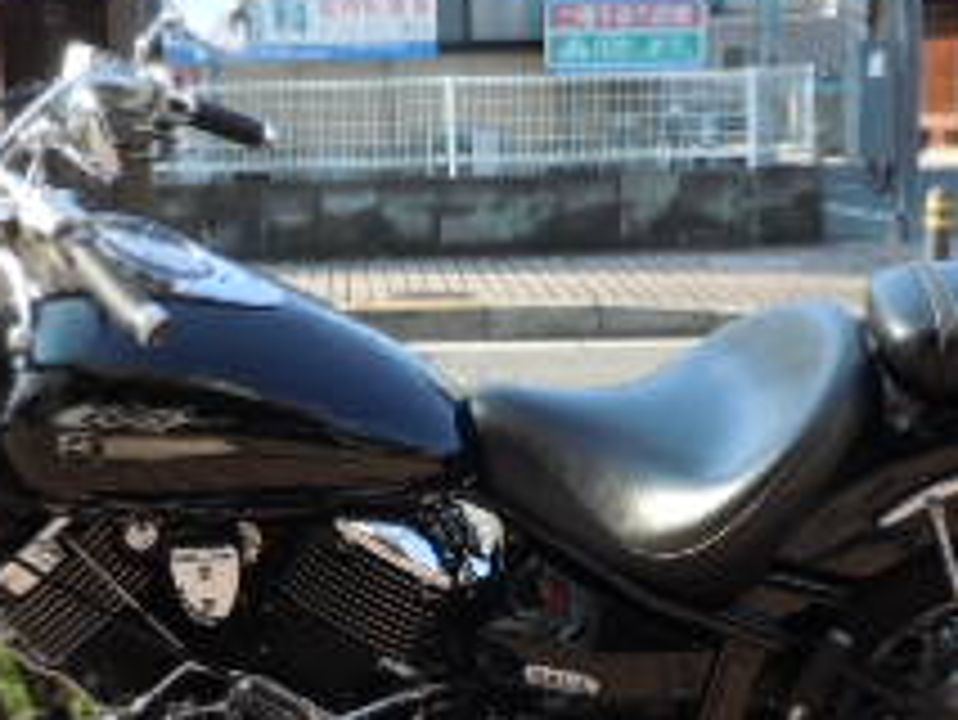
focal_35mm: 84
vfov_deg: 17.5
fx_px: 2326
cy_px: 544
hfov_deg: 23.3
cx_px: 441
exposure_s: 1/200
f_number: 3.7
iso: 100
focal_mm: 5
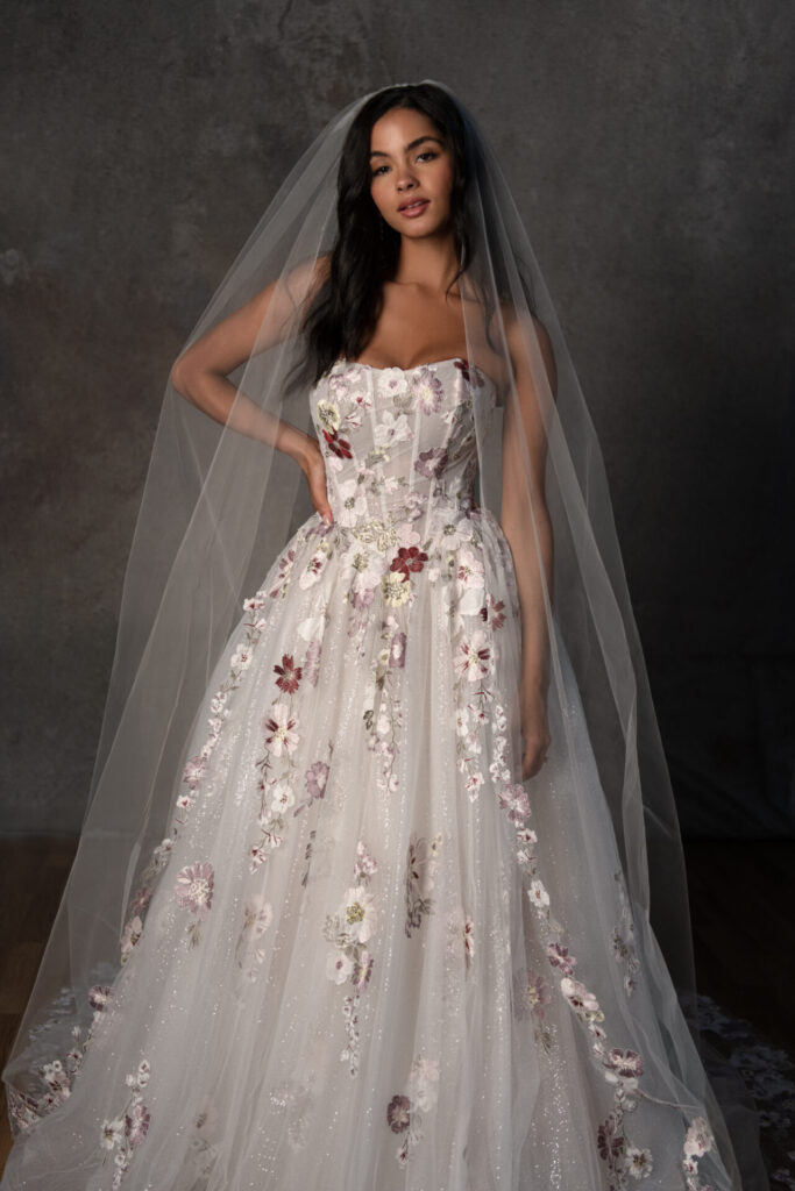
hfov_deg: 28.1
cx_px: 398
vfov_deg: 41.1
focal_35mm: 48
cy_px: 596
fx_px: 1589
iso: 500
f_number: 2.8
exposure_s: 1/1000
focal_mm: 48
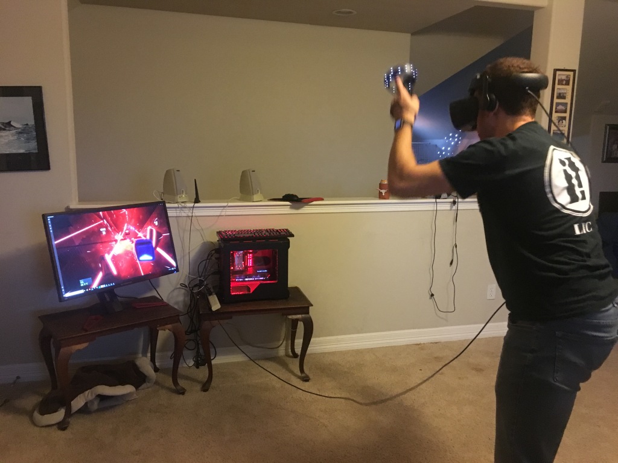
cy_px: 232
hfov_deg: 61.7
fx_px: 518
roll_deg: -0.7
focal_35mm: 29
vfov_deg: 48.2
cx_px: 309
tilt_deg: -9.3
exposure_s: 1/15
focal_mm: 4.15
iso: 320
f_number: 2.2
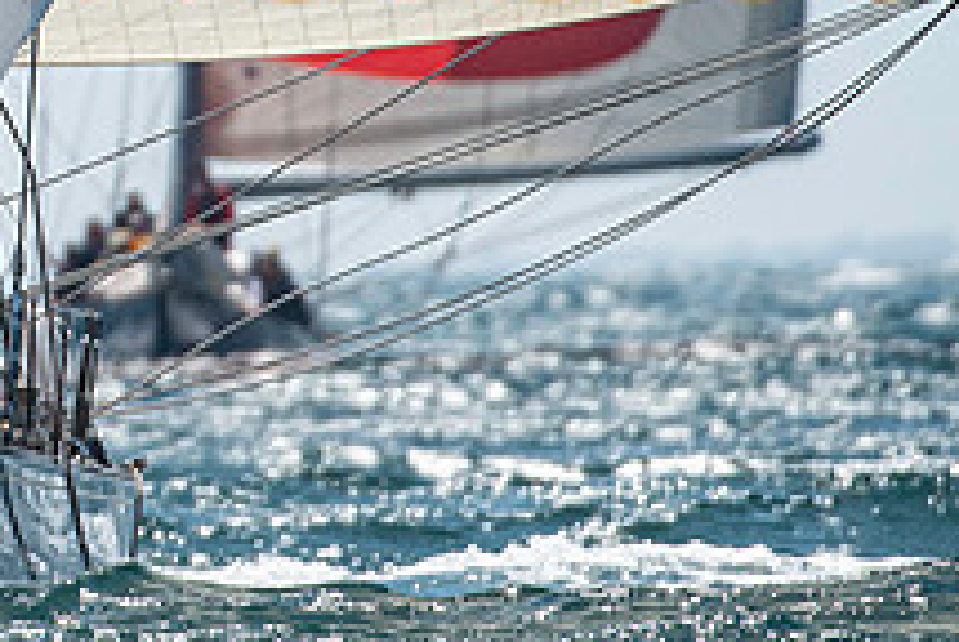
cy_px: -91
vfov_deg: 0.9
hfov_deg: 1.3
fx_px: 43080
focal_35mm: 1615
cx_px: -147
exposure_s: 1/3200
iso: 400
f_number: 5.6
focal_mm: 400
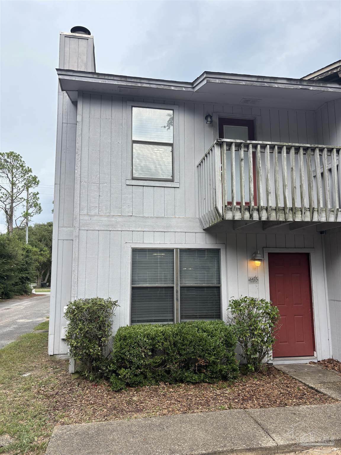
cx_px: 170
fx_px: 341
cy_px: 228
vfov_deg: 67.3
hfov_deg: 53.1
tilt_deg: +7.5
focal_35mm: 26
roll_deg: -0.8
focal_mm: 5.96
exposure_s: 1/831
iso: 50
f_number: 1.6
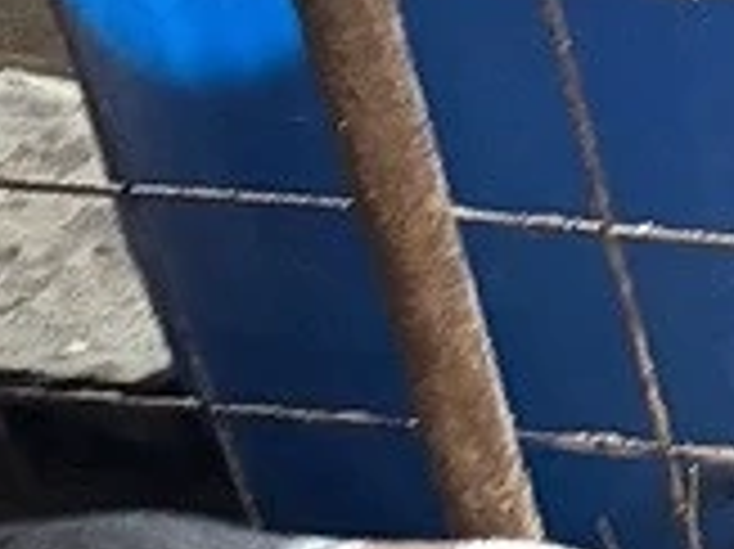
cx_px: 1486
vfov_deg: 8.5
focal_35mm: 160
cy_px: 1282
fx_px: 3390
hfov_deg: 11.2
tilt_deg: -46.4
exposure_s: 1/34
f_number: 1.6
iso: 640
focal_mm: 5.96
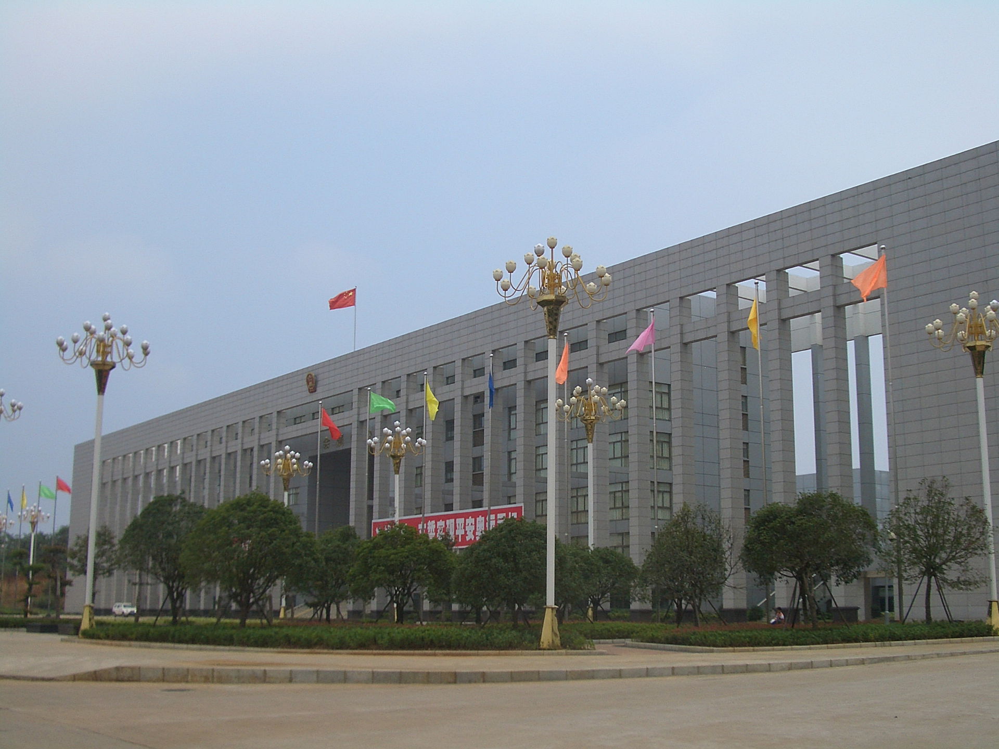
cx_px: 500
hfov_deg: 45.8
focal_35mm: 41
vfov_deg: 35.1
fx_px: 1183
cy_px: 374
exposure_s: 1/500
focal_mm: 6.8
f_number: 4.6
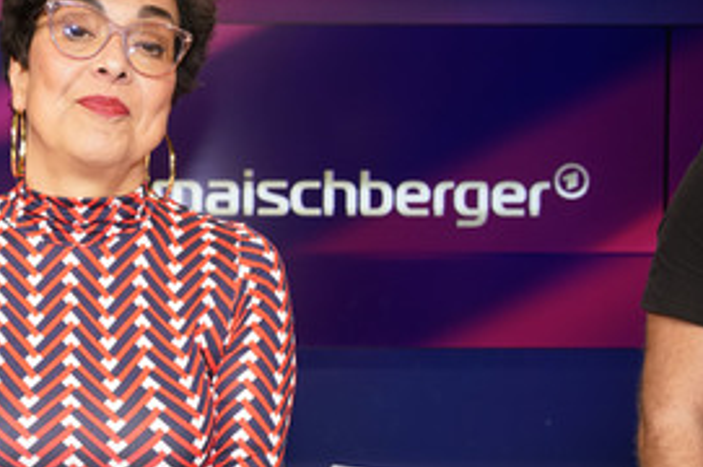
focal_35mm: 60
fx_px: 1170
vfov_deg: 22.5
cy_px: 275
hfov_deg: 32.5
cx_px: 134
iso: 2000
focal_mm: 36
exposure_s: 1/125
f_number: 5
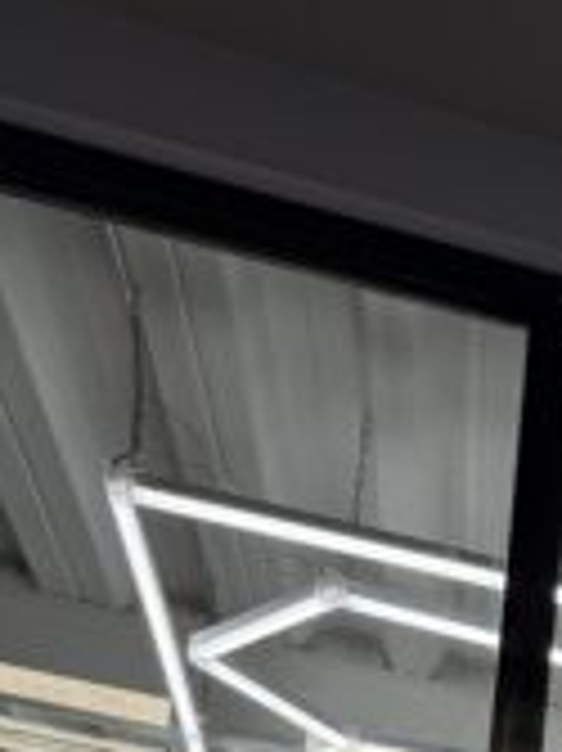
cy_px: 1792
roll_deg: -6.0
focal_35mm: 115
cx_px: 1331
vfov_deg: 13.1
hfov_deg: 11.0
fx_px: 2493
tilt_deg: -1.8
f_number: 1.78
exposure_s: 1/393
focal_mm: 6.76
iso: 80
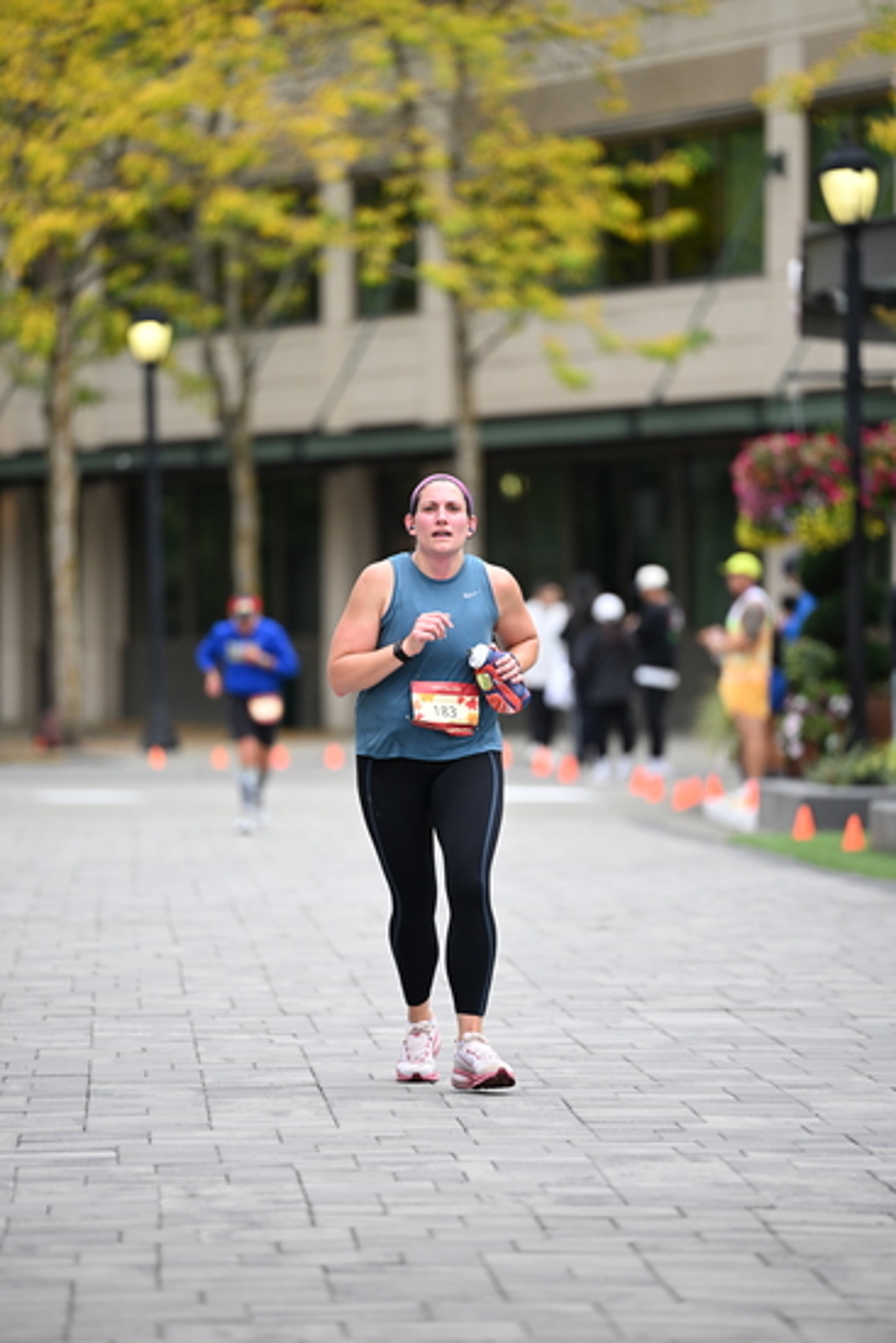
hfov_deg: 6.9
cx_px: 448
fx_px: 7461
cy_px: 672
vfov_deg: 10.3
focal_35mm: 200
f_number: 2.8
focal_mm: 200
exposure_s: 1/2000
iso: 640
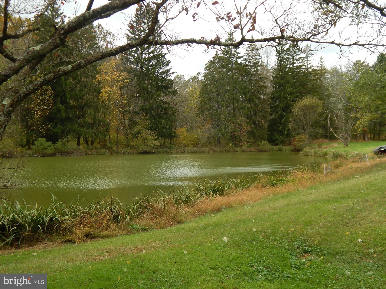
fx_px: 424
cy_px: 144
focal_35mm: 38
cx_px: 193
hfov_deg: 49.0
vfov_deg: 37.7
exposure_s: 1/200
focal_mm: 6.8
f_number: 3.4
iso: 125
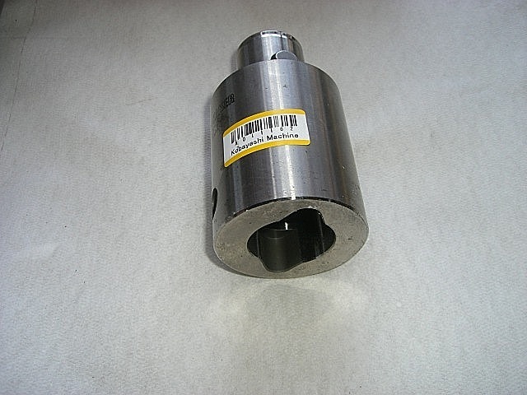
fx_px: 579
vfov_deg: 37.7
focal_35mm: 38
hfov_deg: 49.0
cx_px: 264
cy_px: 198
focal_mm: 6.2
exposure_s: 1/125
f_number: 4.3
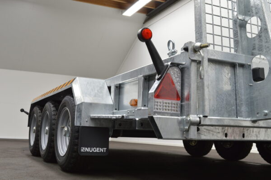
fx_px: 327
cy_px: 90
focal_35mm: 44
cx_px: 136
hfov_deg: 45.0
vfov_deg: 30.8
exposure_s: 1/1.6
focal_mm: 29
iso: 100
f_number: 11
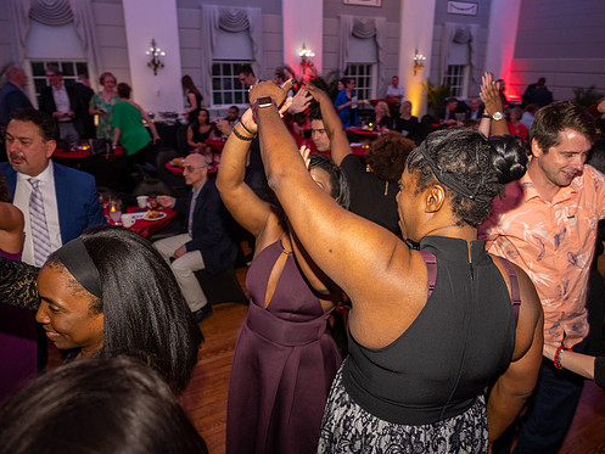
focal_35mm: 27
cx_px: 332
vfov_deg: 51.4
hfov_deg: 65.2
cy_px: 223
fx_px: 472
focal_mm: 24
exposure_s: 1/60
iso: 1600
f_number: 4
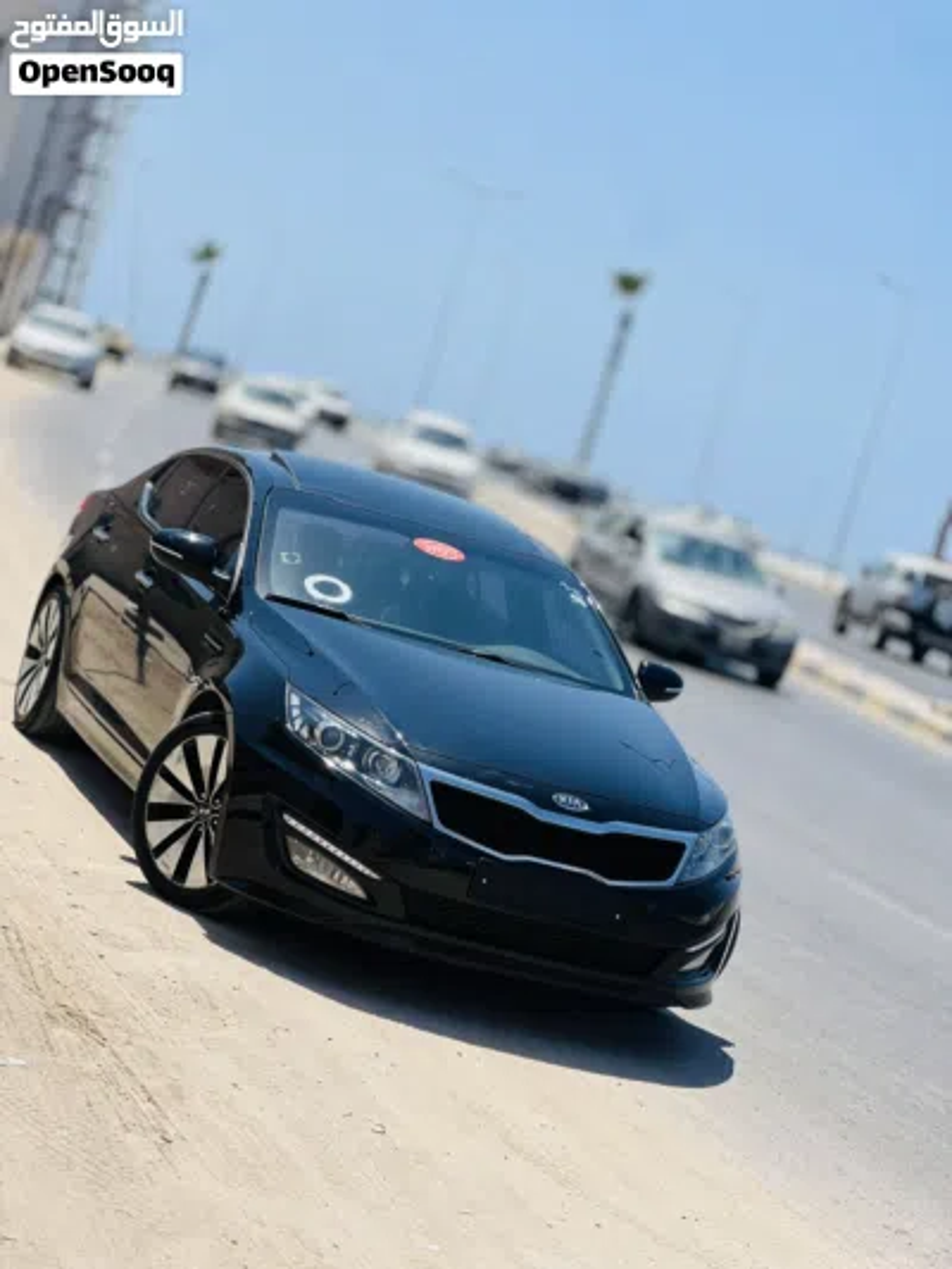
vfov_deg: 25.3
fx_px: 2822
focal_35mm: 77
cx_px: 476
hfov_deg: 19.1
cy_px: 634
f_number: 2.8
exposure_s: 1/968
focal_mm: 9
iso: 32
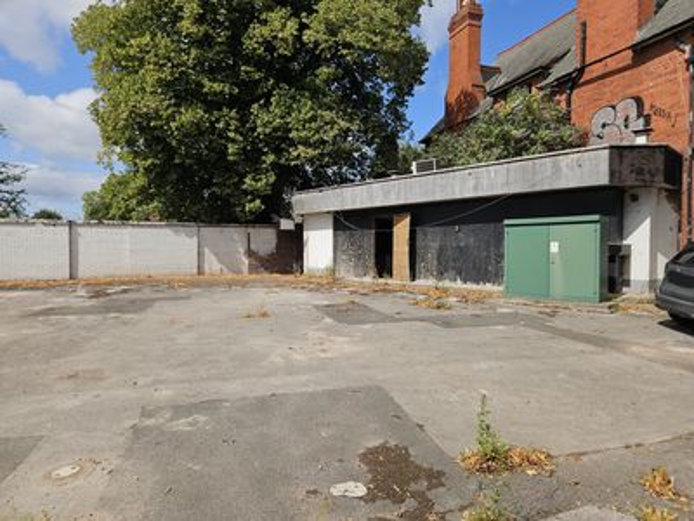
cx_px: 347
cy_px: 260
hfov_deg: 73.9
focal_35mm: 23
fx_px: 461
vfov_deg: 58.9
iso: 25
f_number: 1.8
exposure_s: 1/2643
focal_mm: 5.4
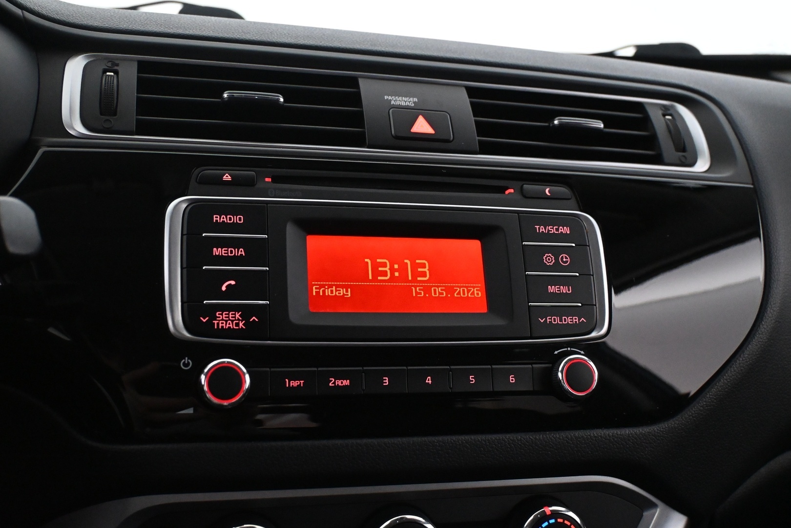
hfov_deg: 49.6
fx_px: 857
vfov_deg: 34.2
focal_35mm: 39
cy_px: 264
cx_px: 396
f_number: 4.5
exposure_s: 1/60
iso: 5600
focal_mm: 26
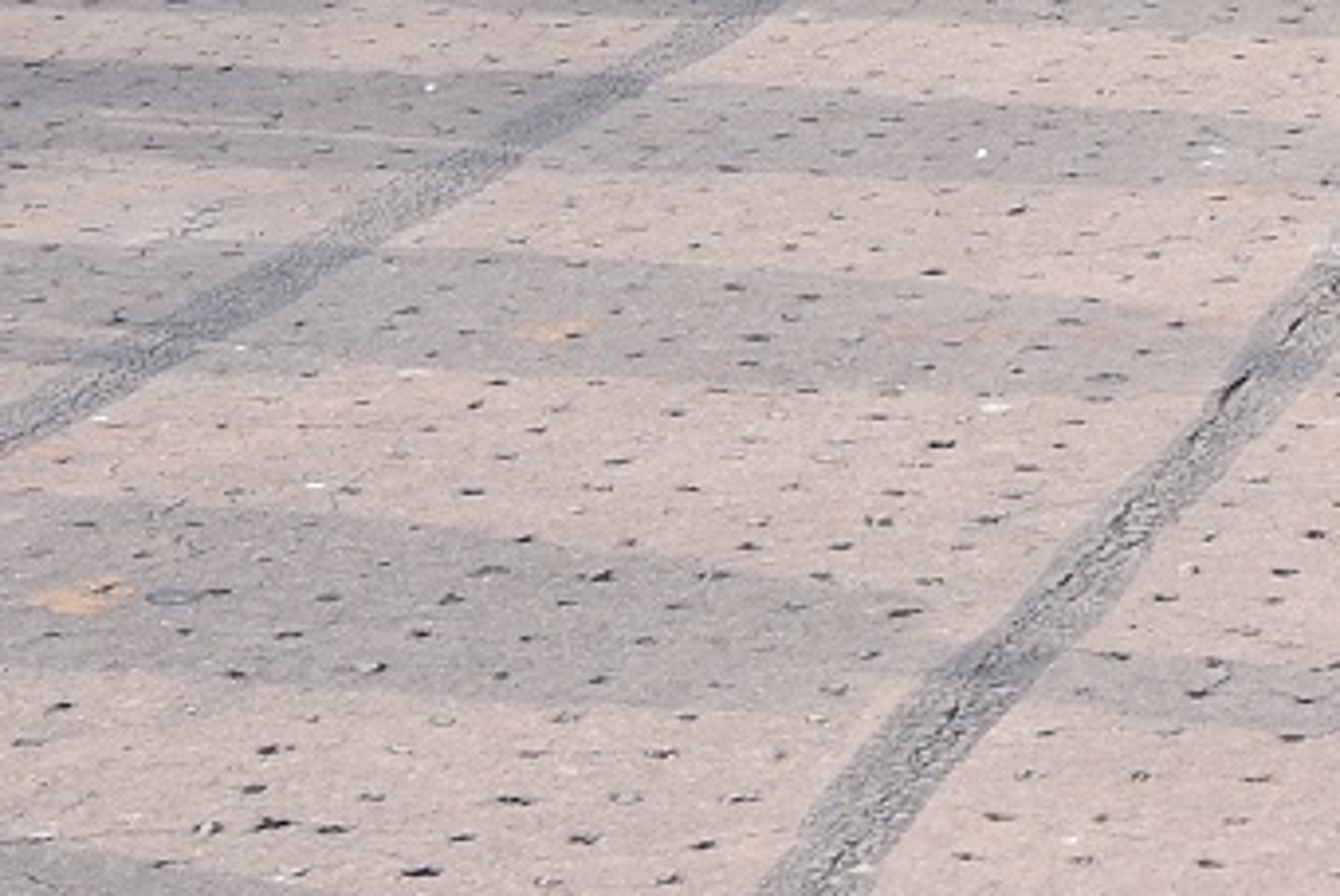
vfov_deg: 6.2
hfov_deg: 9.3
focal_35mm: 207
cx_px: 2676
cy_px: -1635
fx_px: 7711
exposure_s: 1/320
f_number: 8
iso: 400
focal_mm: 32
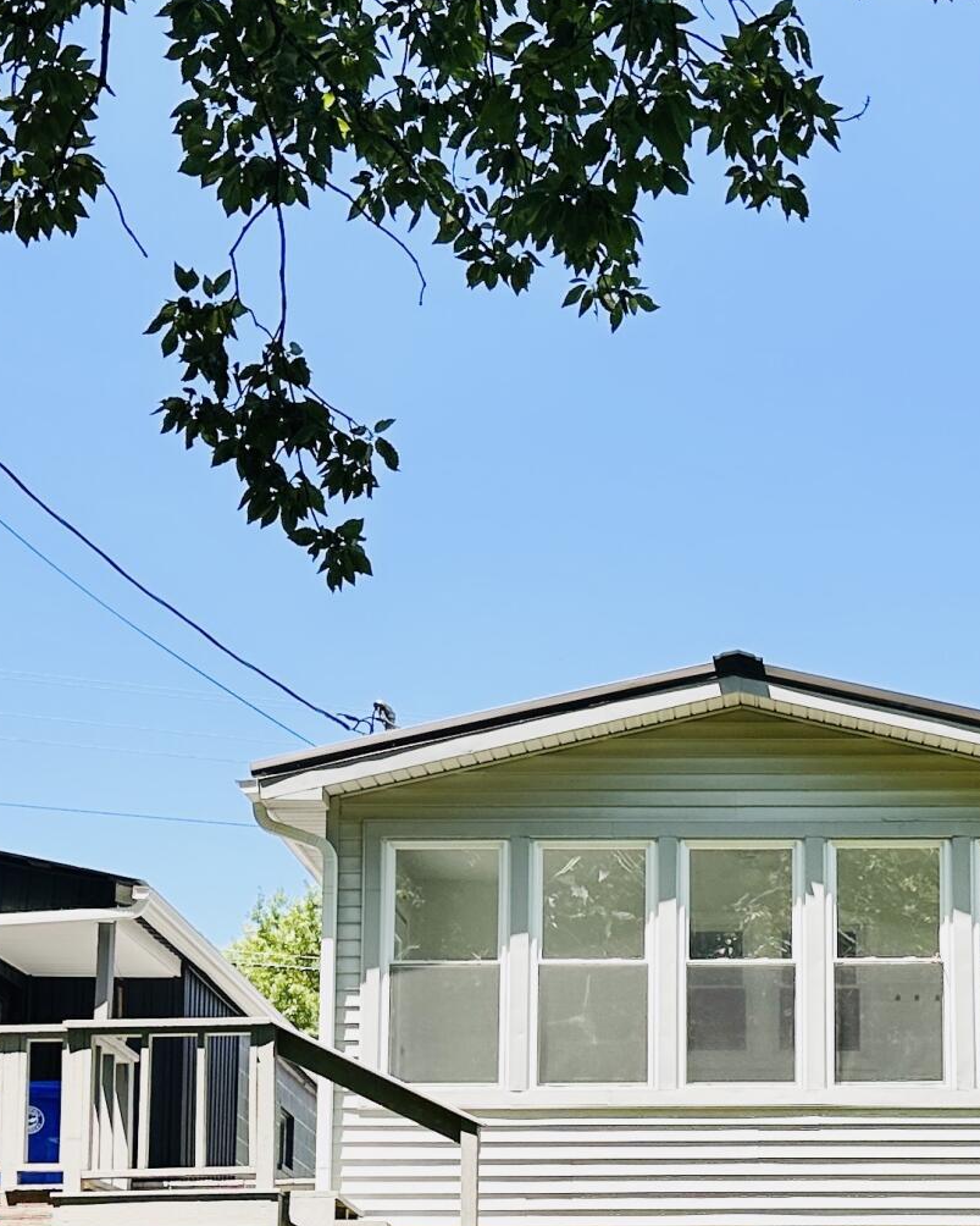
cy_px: 1087
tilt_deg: +9.1
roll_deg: -0.2
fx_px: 2538
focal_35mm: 70
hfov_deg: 21.6
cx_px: 759
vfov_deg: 26.3
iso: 80
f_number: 1.78
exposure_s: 1/2591
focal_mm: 6.86
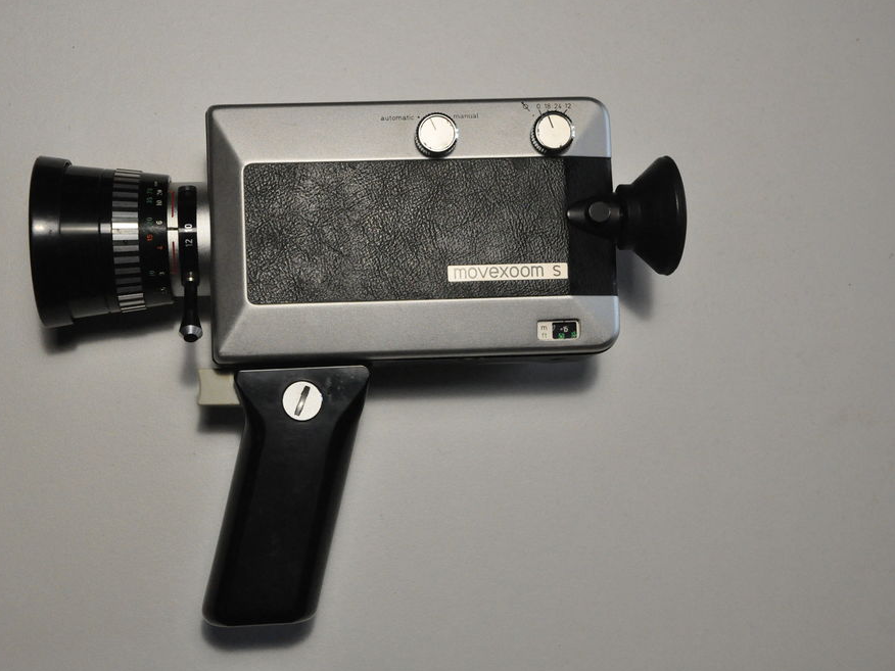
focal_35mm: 58
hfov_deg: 33.4
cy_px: 336
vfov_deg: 25.4
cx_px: 386
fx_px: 1488
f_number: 7.1
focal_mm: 35
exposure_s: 1/200
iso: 3200
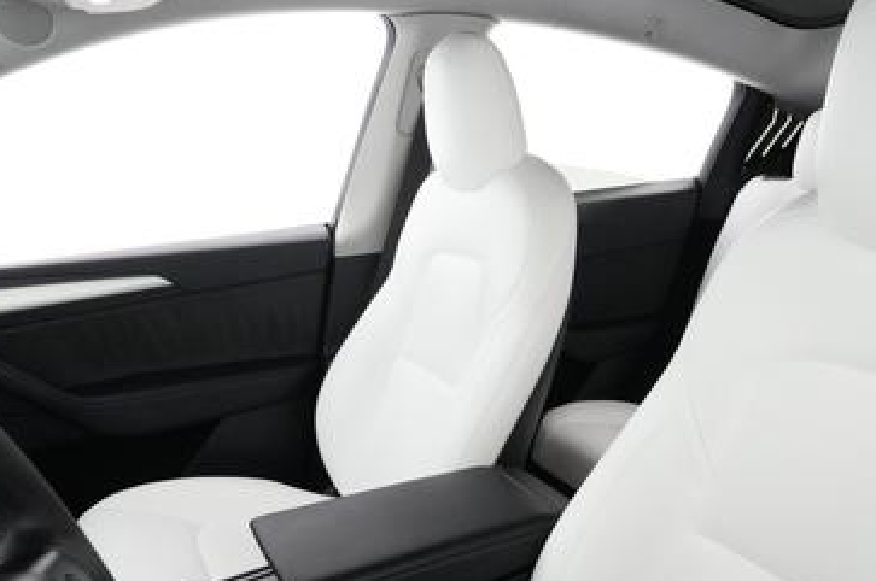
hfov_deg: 61.6
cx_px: 509
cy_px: 412
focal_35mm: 30
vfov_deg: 42.6
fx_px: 729
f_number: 7.1
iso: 8000
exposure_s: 1/25
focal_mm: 17
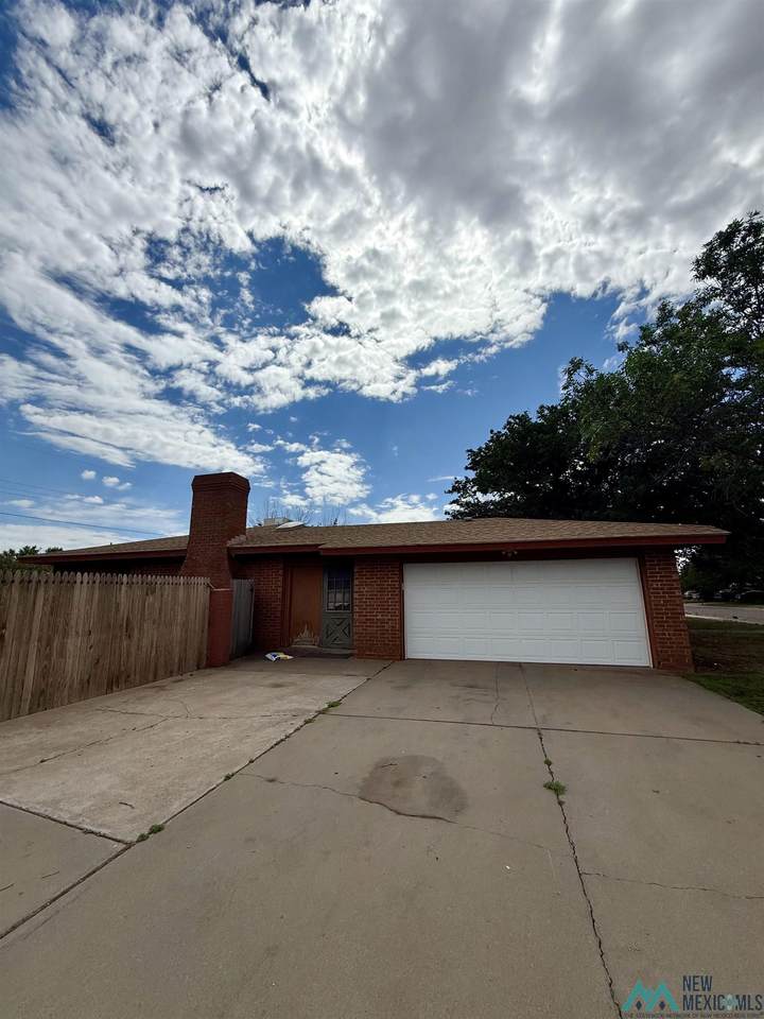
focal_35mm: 14
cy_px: 510
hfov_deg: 85.7
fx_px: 412
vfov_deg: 102.1
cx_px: 382
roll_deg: -1.0
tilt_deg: +12.8
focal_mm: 2.22
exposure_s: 1/6173
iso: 50
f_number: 2.2
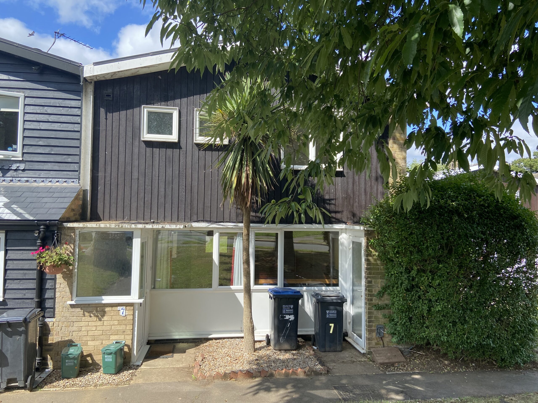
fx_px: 404
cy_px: 202
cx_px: 269
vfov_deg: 53.1
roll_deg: -0.5
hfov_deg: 67.3
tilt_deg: +3.1
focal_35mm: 26
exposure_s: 1/957
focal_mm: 4.25
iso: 32
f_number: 1.8
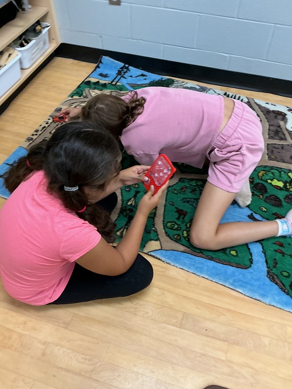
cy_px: 194
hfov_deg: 48.3
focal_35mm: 29
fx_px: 326
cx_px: 146
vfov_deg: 61.6
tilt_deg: -53.2
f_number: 1.8
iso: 100
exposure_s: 1/60
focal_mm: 3
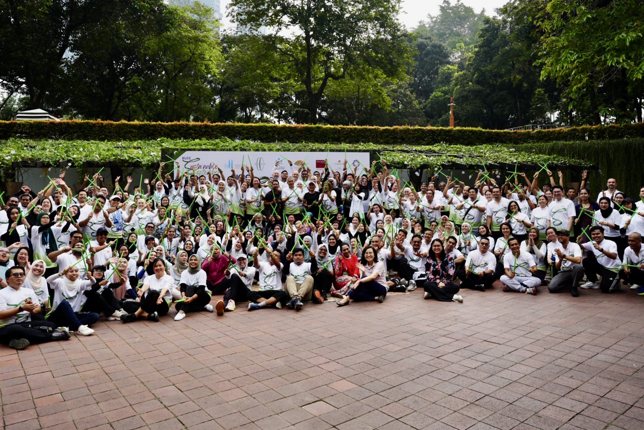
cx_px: 321
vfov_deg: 51.2
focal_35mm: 25
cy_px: 183
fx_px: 448
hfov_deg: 71.5
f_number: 6.3
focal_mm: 20
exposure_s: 1/400
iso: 320
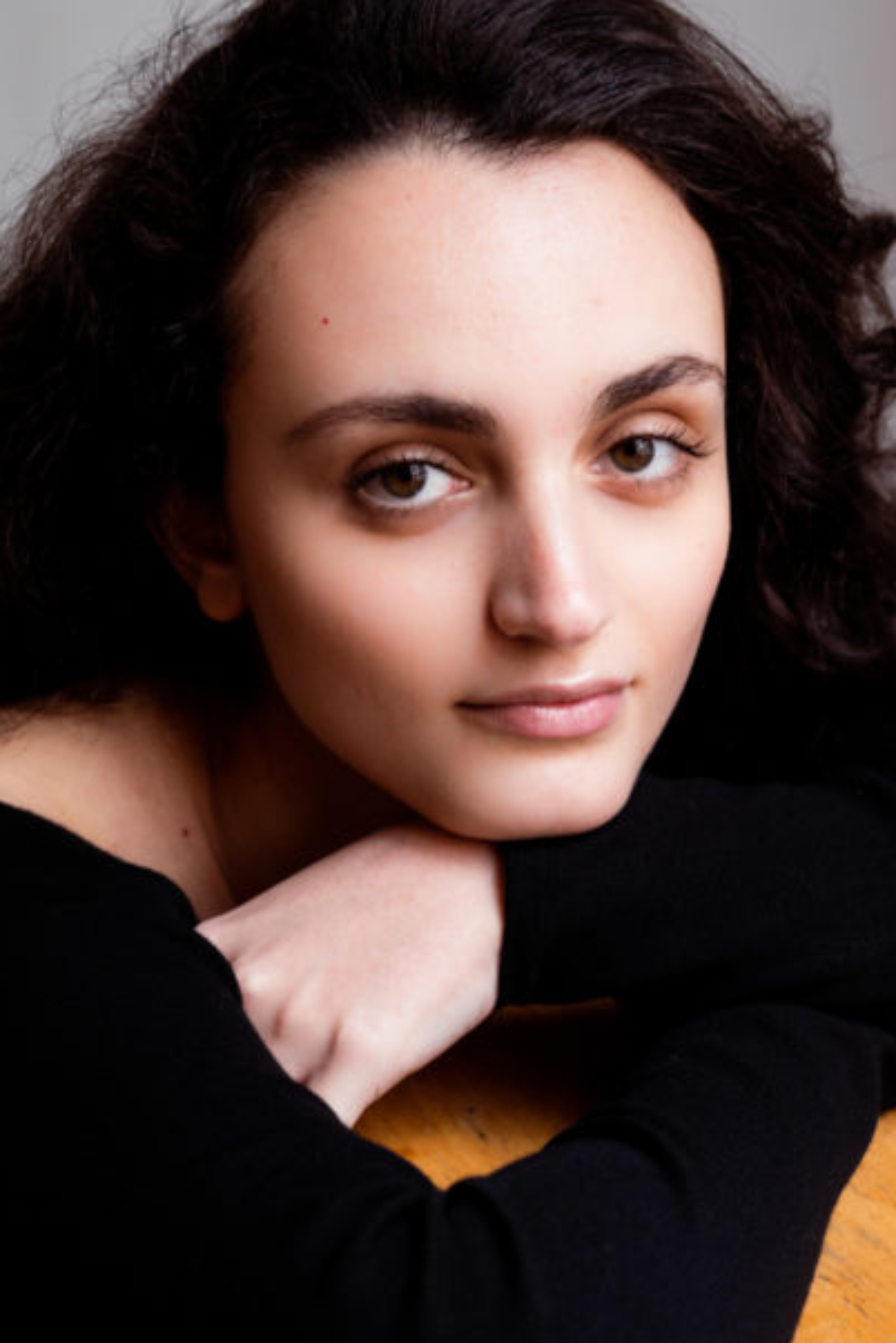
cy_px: 635
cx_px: 383
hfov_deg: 17.1
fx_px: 2986
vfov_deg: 25.4
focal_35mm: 80
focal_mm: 44.9
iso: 400
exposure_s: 1/100
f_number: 4
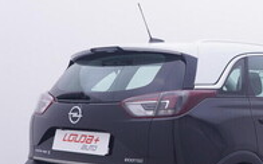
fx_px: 461
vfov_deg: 20.0
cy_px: 118
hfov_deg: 29.6
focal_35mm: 64
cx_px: 266
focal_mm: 15
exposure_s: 1/80
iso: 200
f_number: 5
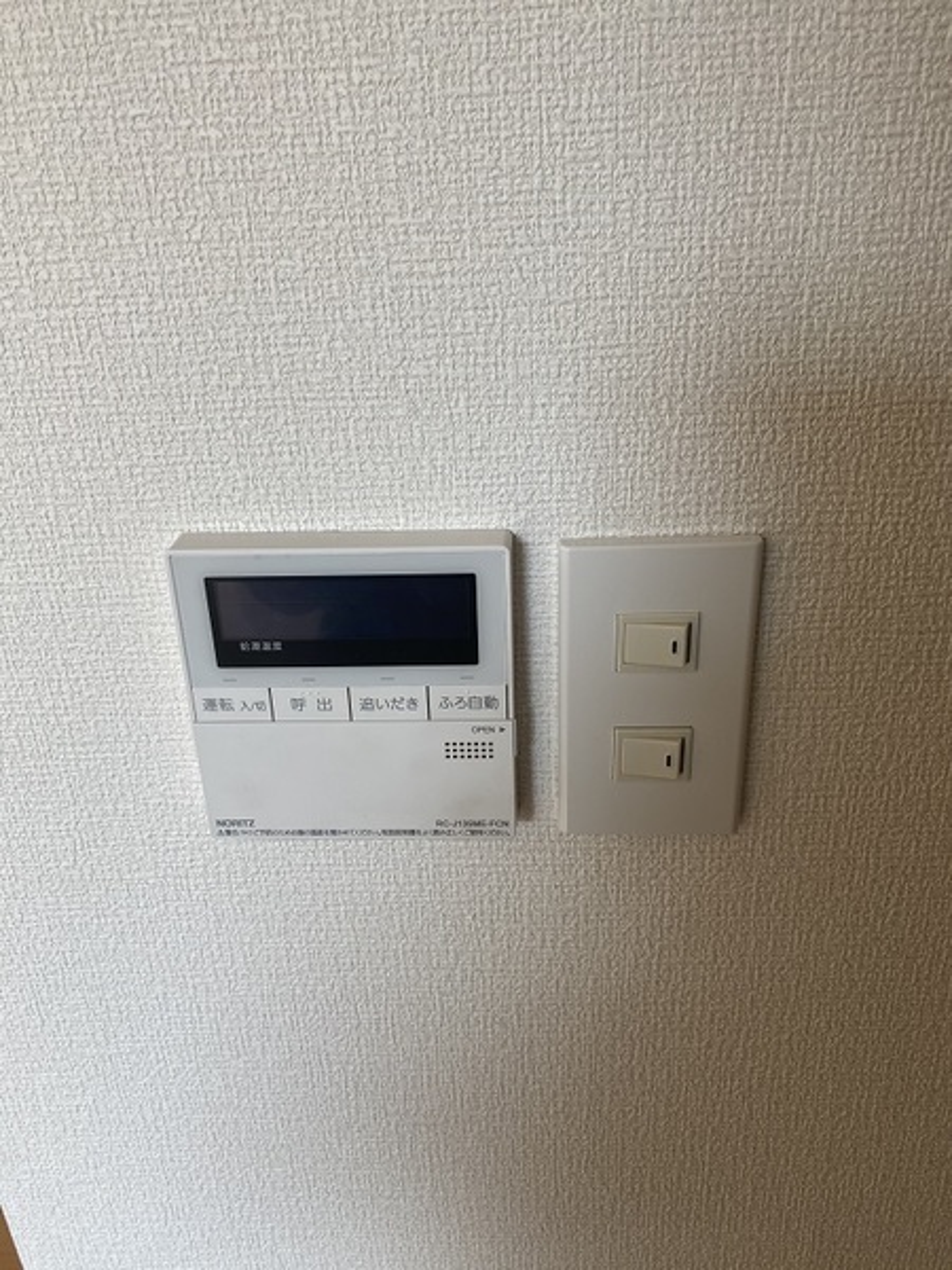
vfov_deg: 67.3
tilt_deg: -23.2
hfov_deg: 53.1
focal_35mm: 26
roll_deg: +3.0
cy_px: 635
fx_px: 953
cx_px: 476
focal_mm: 4.25
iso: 64
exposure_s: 1/121
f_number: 1.8
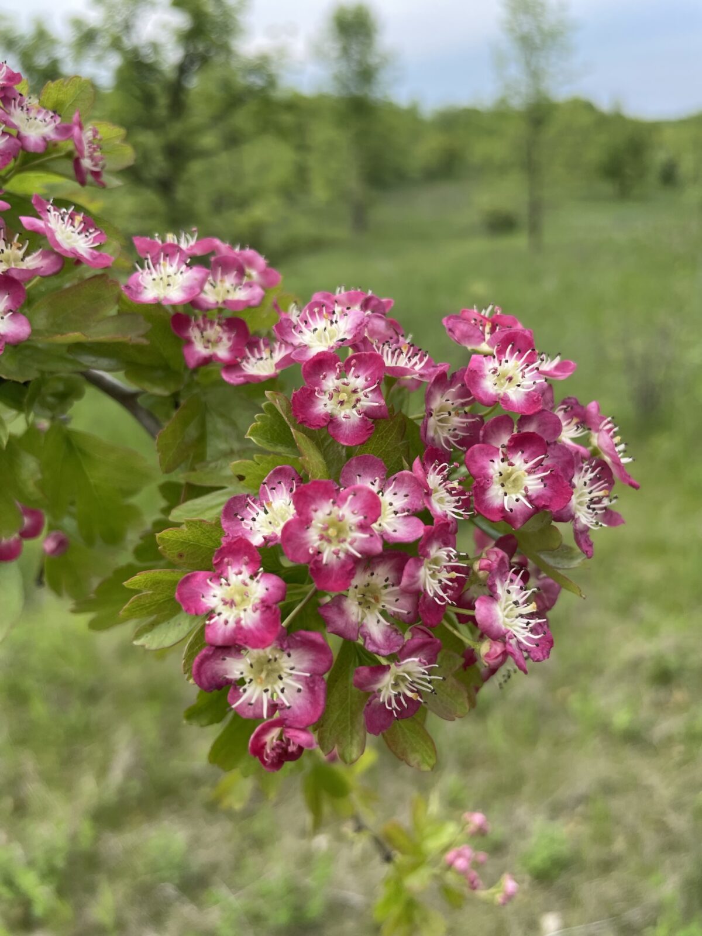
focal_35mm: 26
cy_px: 468
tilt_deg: -23.7
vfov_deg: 67.3
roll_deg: +0.5
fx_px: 703
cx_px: 351
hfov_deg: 53.1
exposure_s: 1/882
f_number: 1.6
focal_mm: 4.2
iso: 32
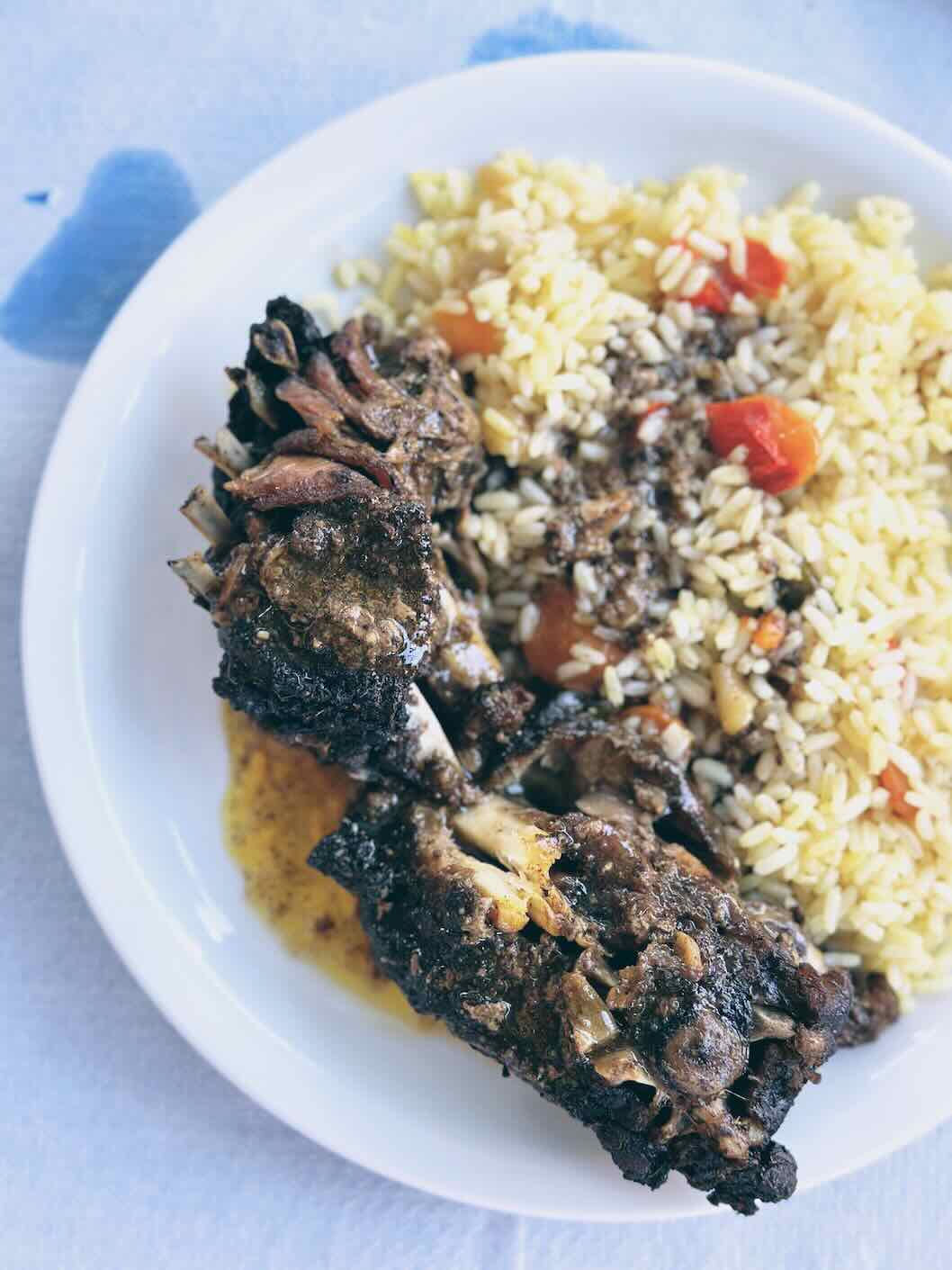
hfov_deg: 30.3
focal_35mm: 48
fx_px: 1760
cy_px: 635
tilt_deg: -86.1
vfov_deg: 39.7
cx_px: 476
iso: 100
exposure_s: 1/148
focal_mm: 6.86
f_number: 1.78
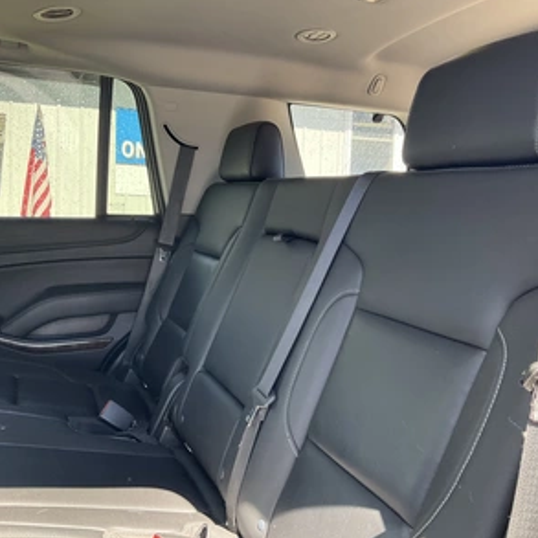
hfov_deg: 47.2
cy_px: 270
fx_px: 615
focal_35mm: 35
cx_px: 263
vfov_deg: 47.2
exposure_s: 1/122
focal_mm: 3
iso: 40
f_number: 1.8
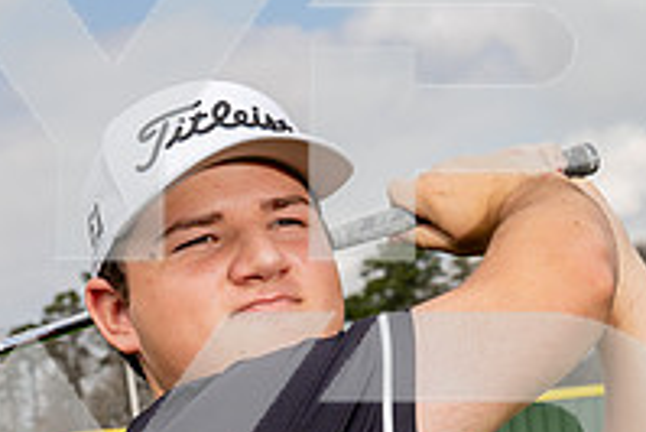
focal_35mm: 140
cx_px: 256
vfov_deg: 9.7
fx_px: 2514
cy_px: 486
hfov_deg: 14.6
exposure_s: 1/250
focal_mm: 48
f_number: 9
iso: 100
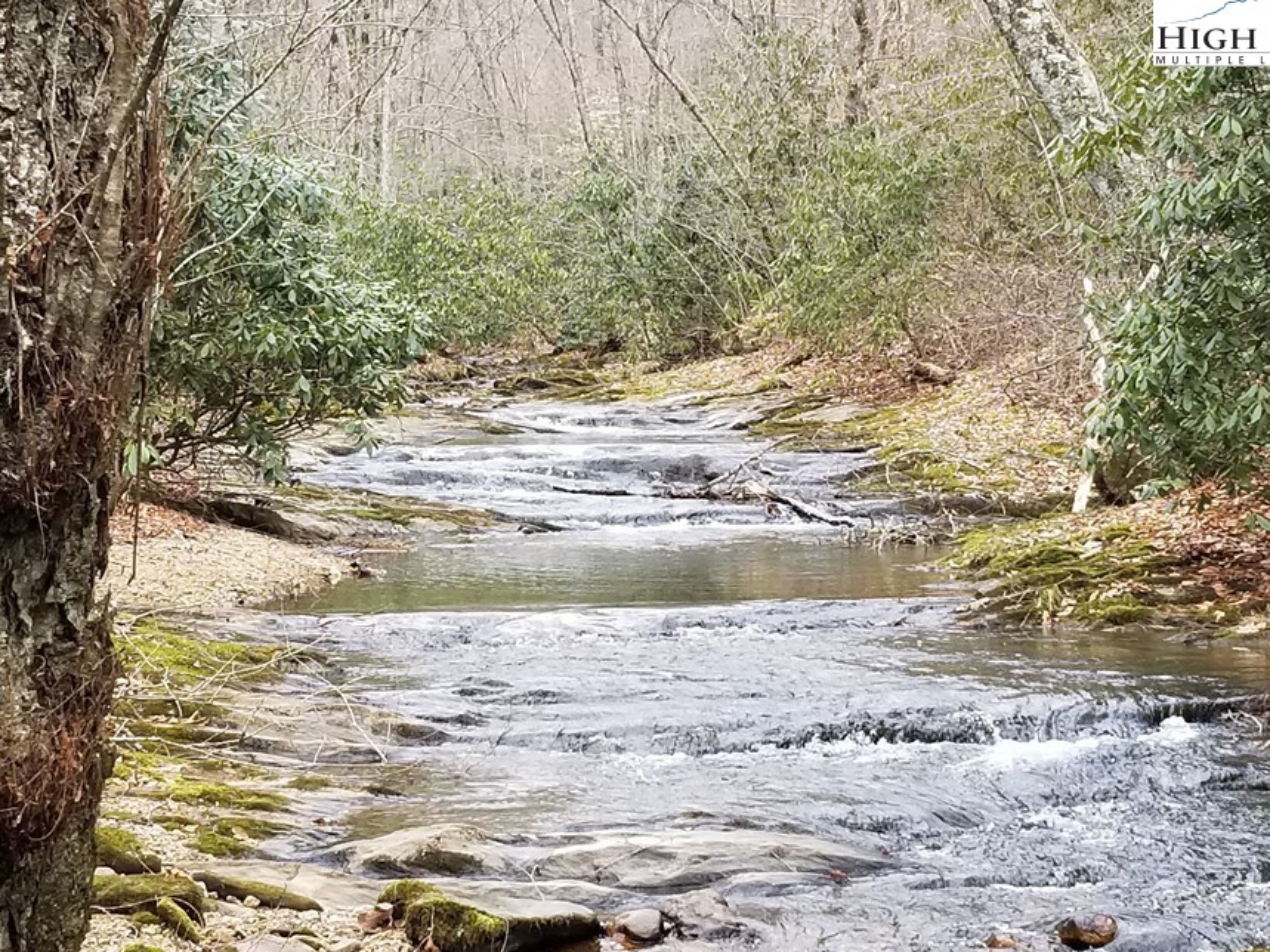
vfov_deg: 45.2
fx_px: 1137
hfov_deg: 58.2
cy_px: 559
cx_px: 698
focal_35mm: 31
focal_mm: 4.25
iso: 50
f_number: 1.7
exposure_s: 1/156
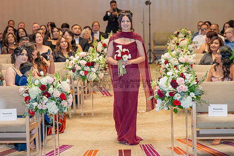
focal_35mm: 111
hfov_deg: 18.4
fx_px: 721
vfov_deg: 12.3
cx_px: 115
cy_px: 80
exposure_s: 1/160
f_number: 3.2
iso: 1250
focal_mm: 93
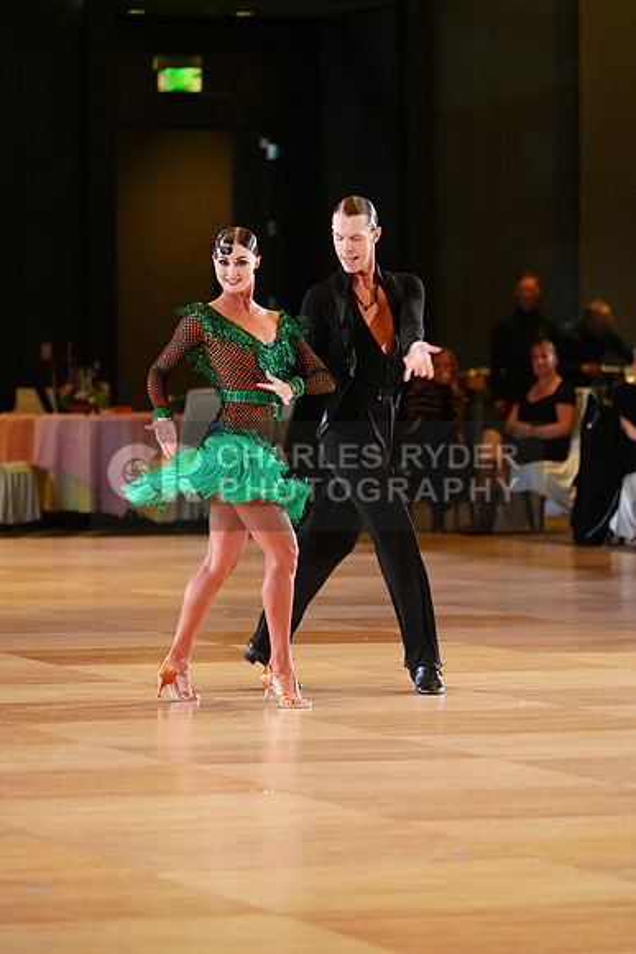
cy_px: 477
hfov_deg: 6.9
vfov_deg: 10.3
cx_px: 318
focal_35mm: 200
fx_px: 5296
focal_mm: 200
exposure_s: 1/400
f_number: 4
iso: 3200
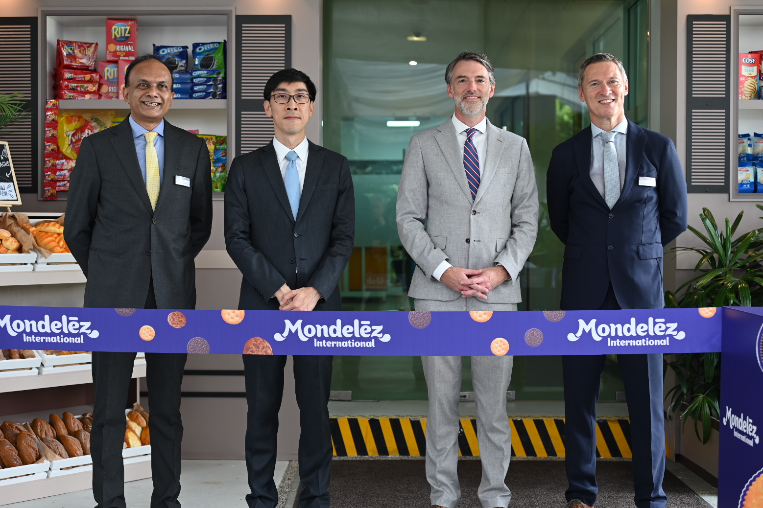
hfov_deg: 38.2
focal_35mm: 52
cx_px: 371
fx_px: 1102
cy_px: 249
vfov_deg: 26.0
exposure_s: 1/100
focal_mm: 50
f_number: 3.2
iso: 200
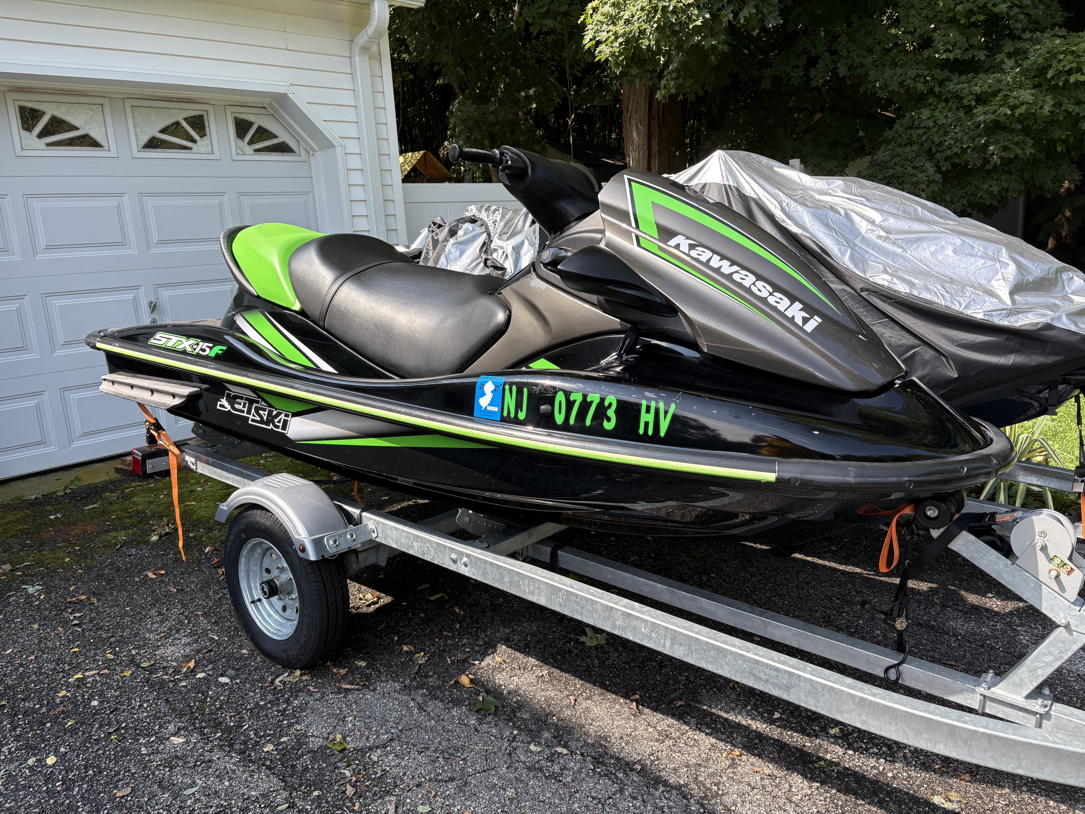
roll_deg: +3.7
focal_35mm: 26
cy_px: 407
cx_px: 542
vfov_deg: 53.1
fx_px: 815
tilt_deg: -11.0
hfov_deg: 67.3
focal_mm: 5.96
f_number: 1.6
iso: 50
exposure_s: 1/861
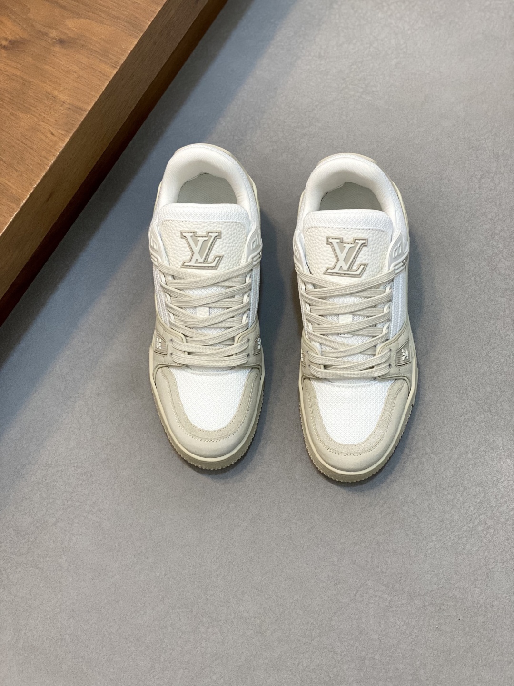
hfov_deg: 28.0
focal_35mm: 52
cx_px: 257
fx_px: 1030
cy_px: 343
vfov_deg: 36.8
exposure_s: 1/100
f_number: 2
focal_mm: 6
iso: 80
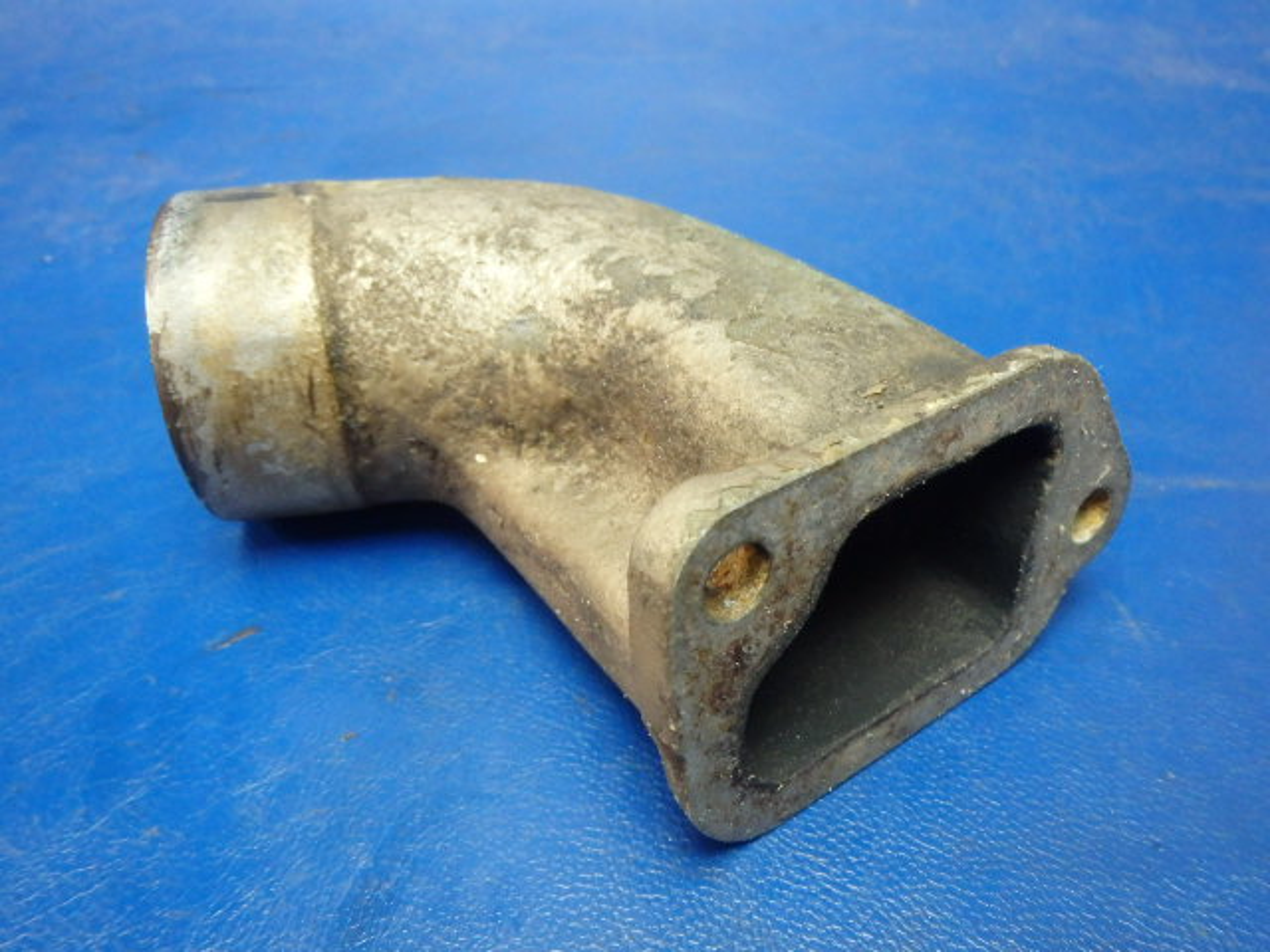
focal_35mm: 28
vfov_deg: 49.7
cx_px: 635
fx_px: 1027
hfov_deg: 63.4
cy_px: 476
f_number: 3.9
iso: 800
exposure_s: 1/30
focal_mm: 5
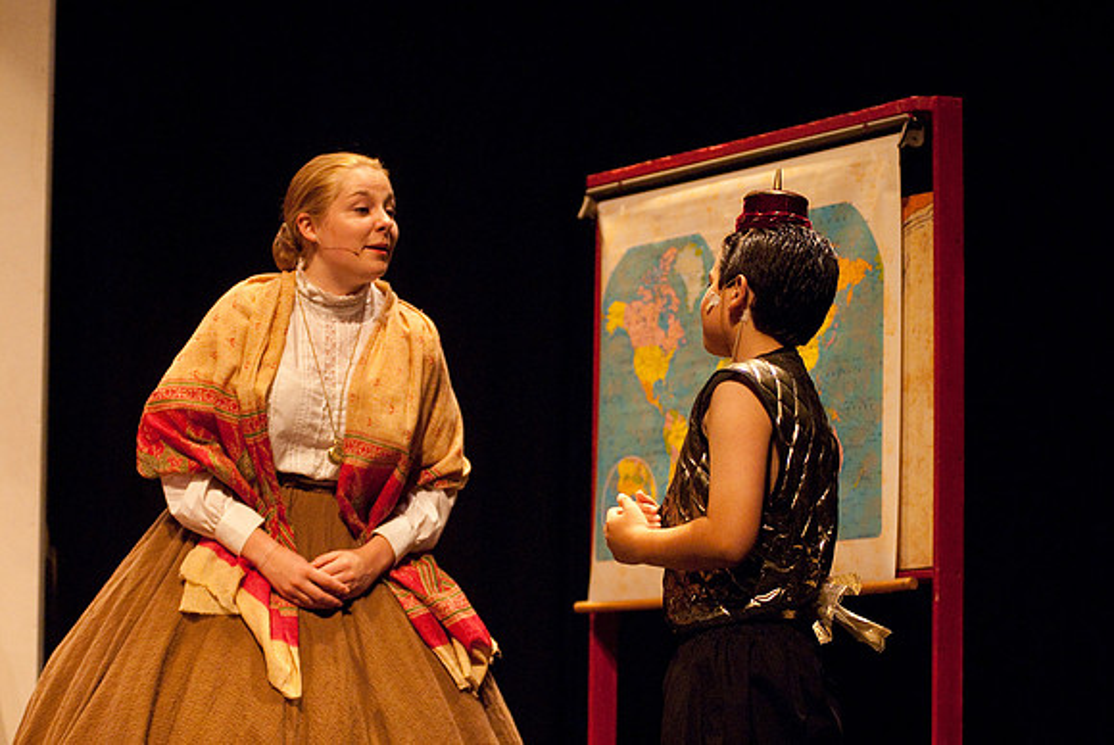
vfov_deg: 11.4
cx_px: 557
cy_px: 372
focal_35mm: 120
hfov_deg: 17.0
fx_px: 3717
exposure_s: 1/160
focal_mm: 80
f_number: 2.8
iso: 1000
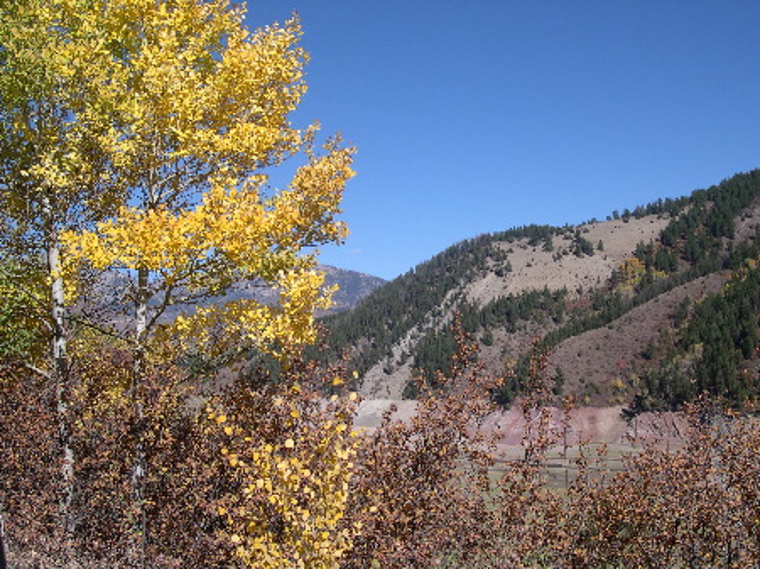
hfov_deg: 49.0
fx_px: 834
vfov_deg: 37.7
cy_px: 284
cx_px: 380
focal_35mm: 38
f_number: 7.6
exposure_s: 1/199
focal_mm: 8
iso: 100
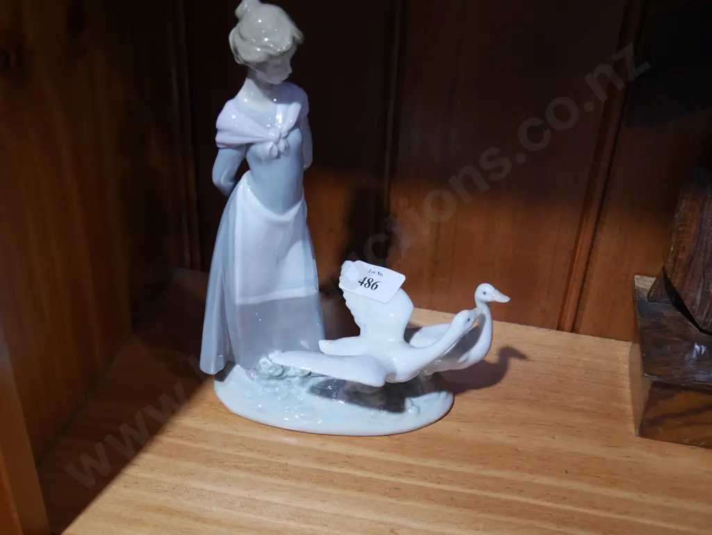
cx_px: 356
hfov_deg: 44.8
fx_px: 864
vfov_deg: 34.4
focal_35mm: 42
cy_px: 268
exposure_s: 1/60
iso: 640
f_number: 4.6
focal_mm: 21
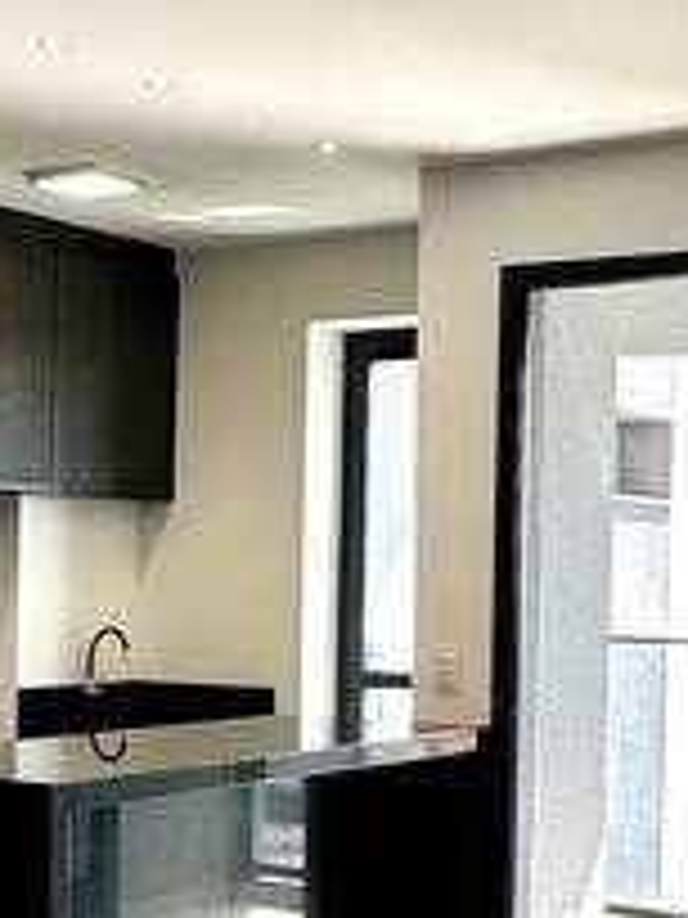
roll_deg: -1.6
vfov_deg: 26.2
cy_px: 626
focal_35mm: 74
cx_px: 117
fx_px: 1961
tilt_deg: -0.4
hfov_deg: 19.6
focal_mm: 2.22
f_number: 2.2
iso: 40
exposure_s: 1/110
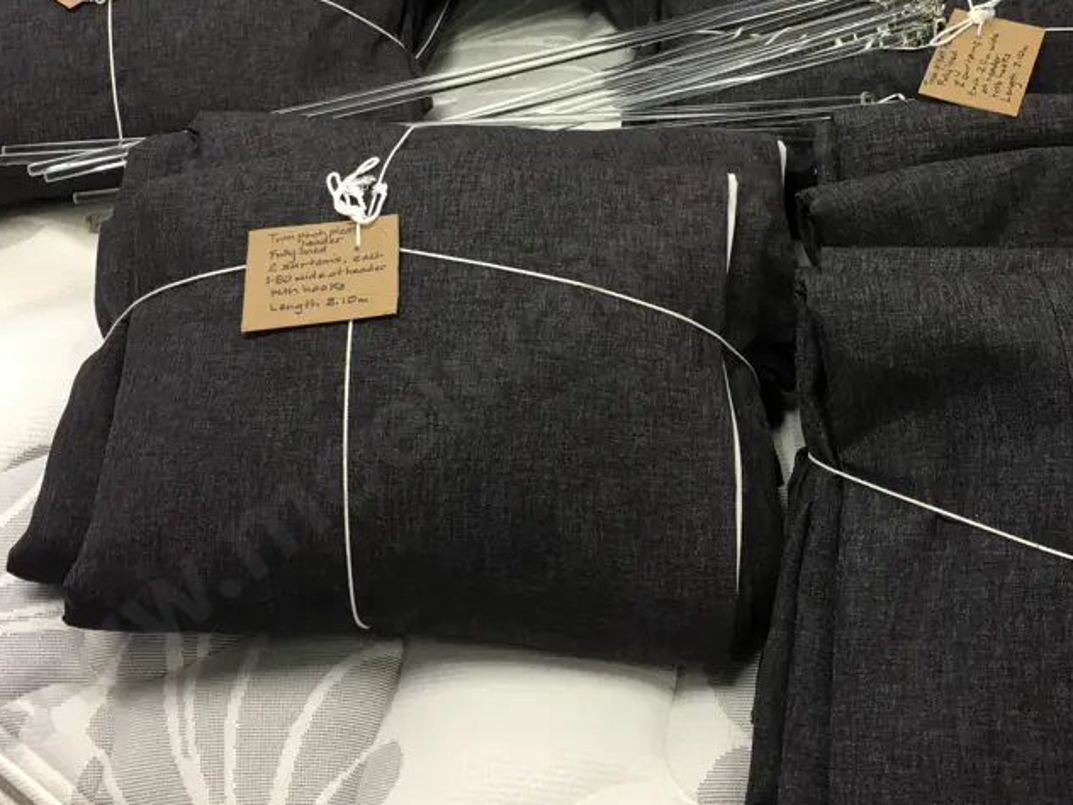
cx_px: 672
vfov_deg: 30.5
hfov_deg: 40.2
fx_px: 1457
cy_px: 229
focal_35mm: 47
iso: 32
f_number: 2.2
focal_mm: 4.15
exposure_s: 1/17
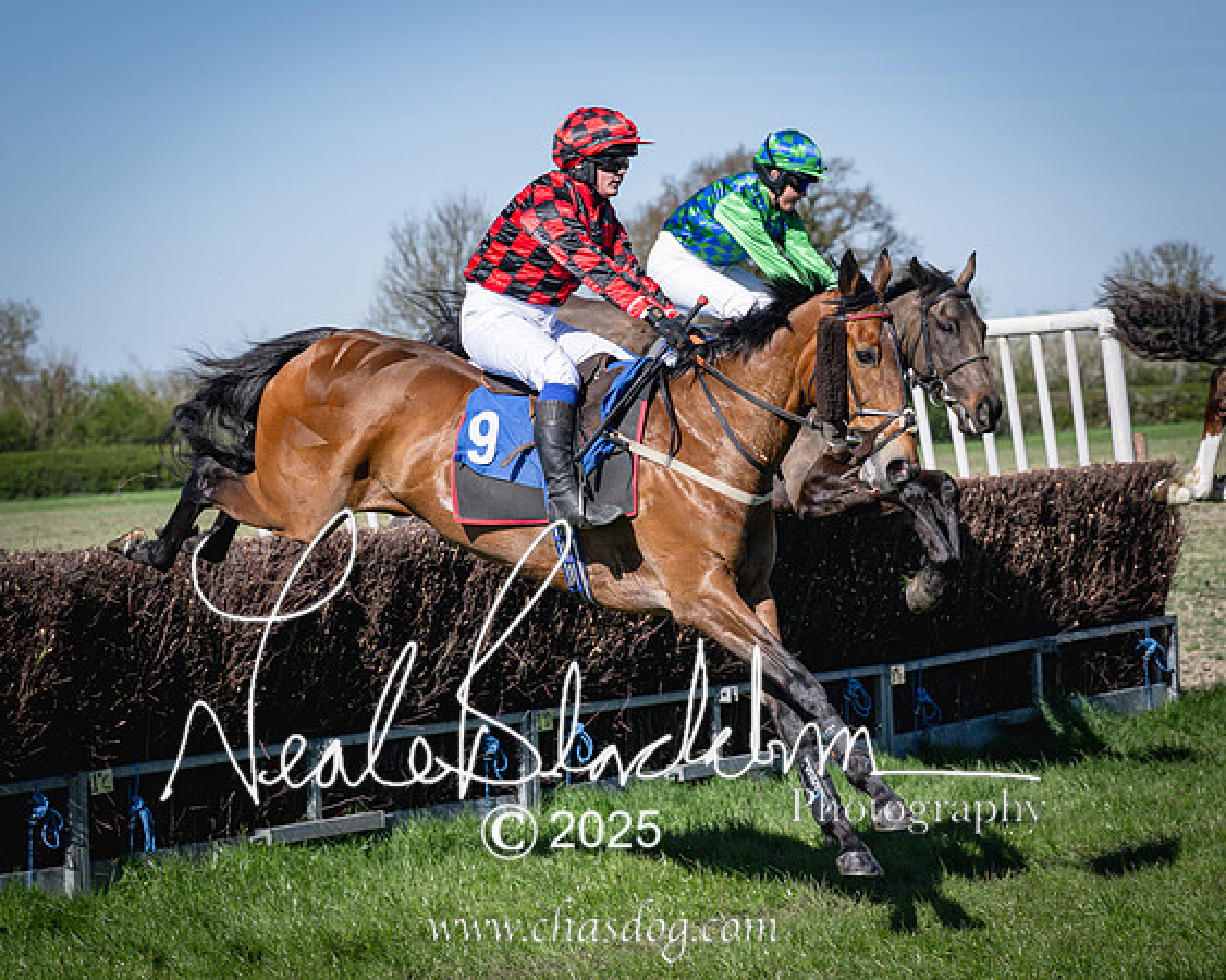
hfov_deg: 16.0
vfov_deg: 12.8
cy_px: 433
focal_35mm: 120
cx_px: 643
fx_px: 4359
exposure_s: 1/1600
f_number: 5
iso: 200
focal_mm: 70
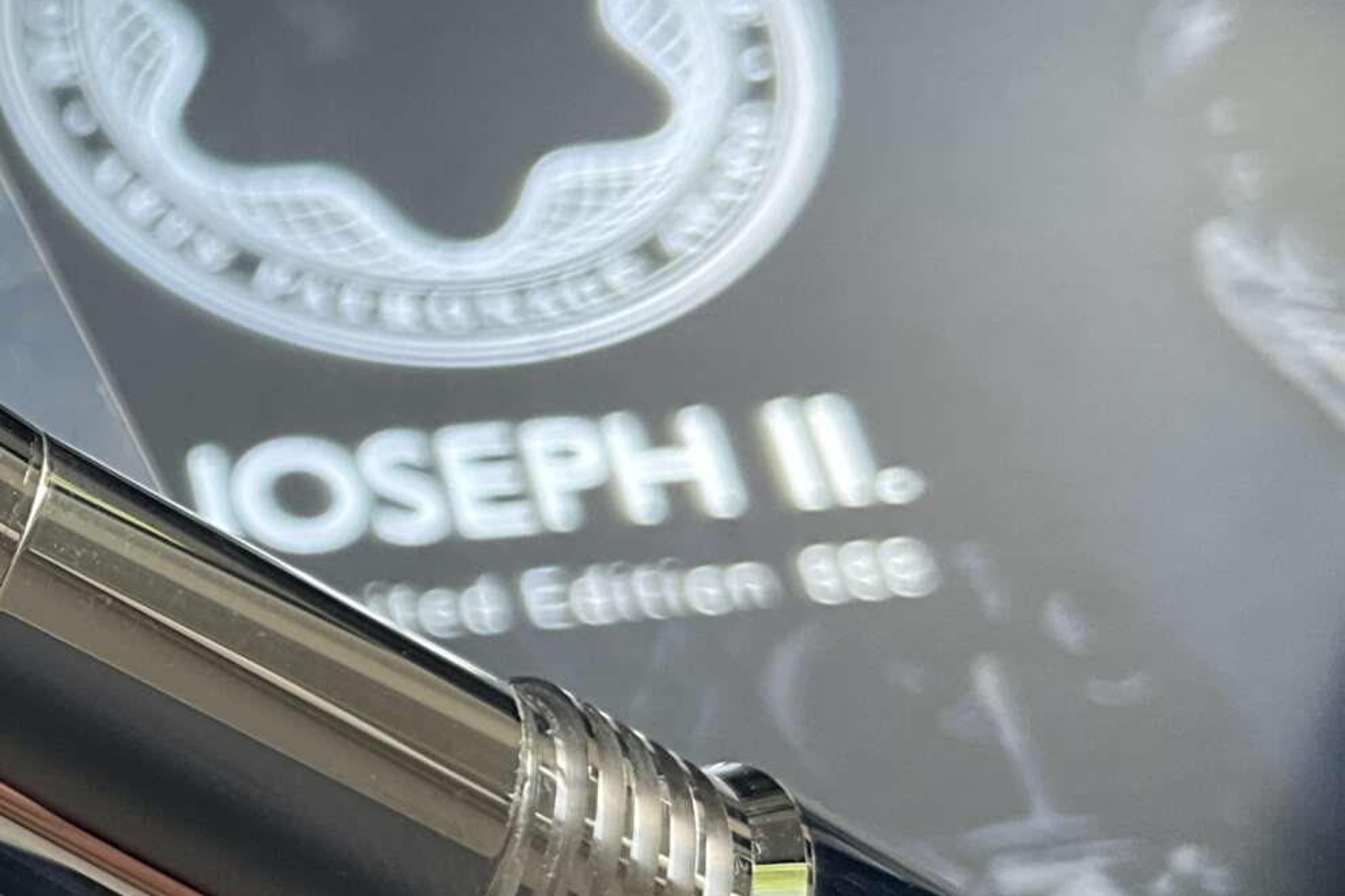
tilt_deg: -56.4
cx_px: -152
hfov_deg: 24.2
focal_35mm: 78
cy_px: 599
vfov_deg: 17.4
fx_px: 2914
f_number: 1.8
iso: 40
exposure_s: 1/122
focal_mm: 3
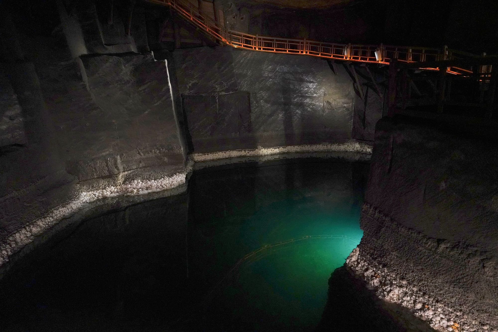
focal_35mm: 24
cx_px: 249
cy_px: 166
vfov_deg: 53.1
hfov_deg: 73.7
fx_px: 332
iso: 6400
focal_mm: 24
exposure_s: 1/80
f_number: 2.8
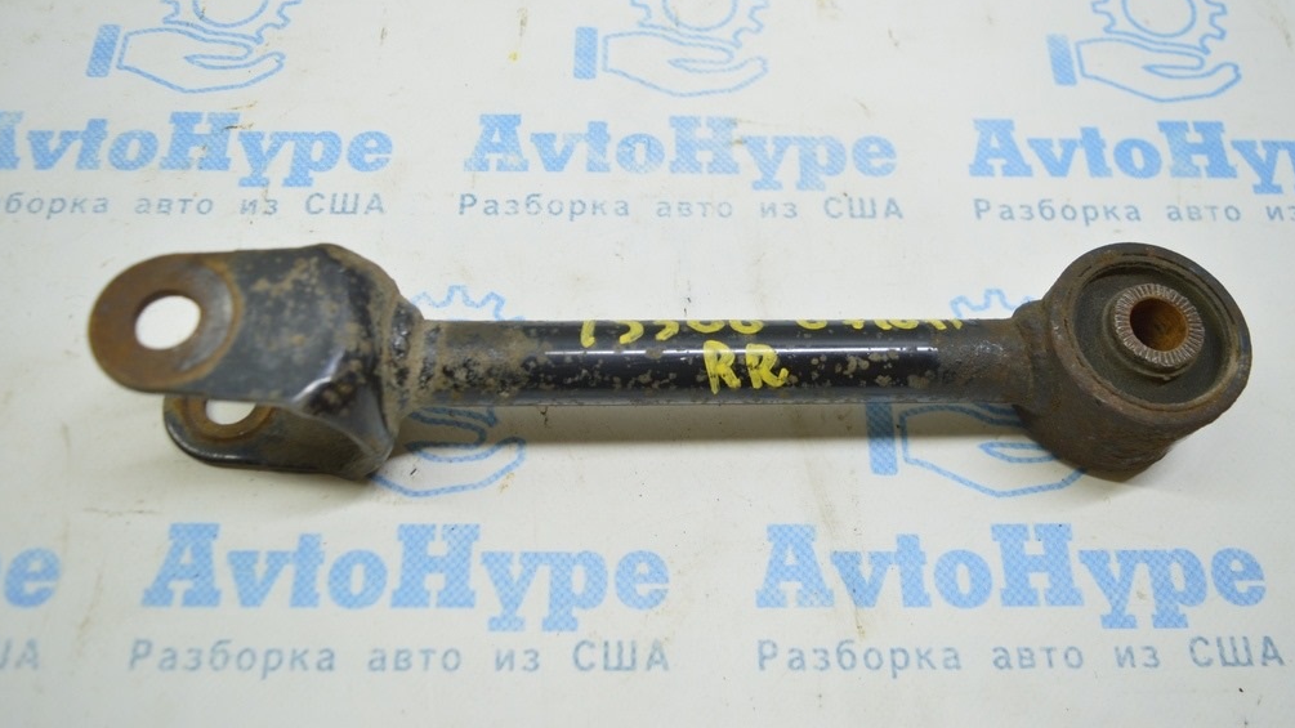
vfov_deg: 36.6
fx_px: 1099
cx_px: 639
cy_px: 301
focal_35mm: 32
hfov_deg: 61.0
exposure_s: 1/60
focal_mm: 20
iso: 400
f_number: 3.8
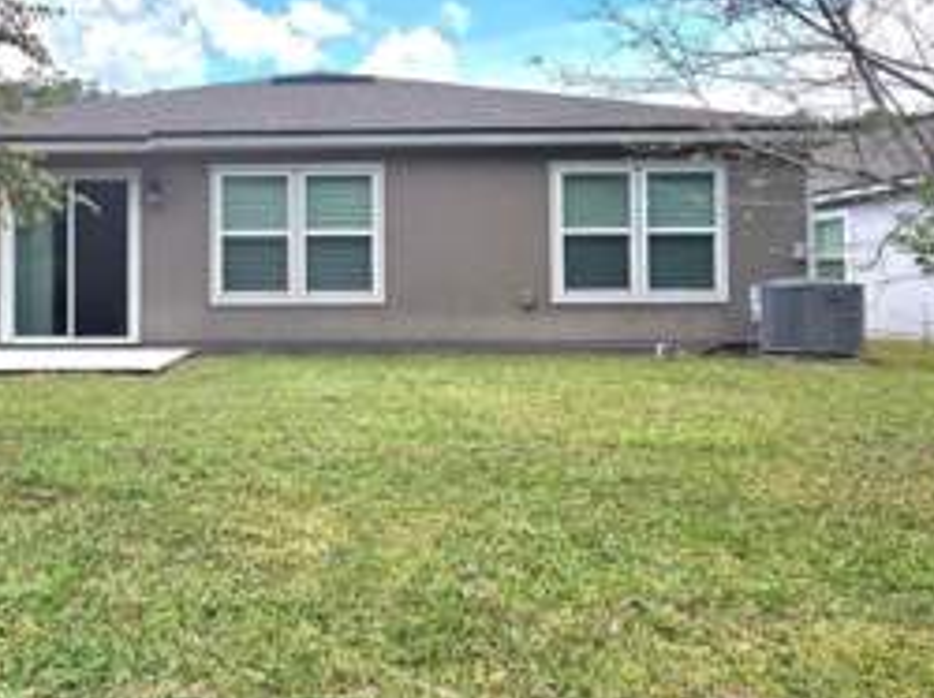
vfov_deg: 54.4
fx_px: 674
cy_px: 280
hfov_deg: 67.8
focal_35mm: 25
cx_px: 321
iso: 50
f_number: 2.2
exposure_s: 1/2000
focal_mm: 2.2
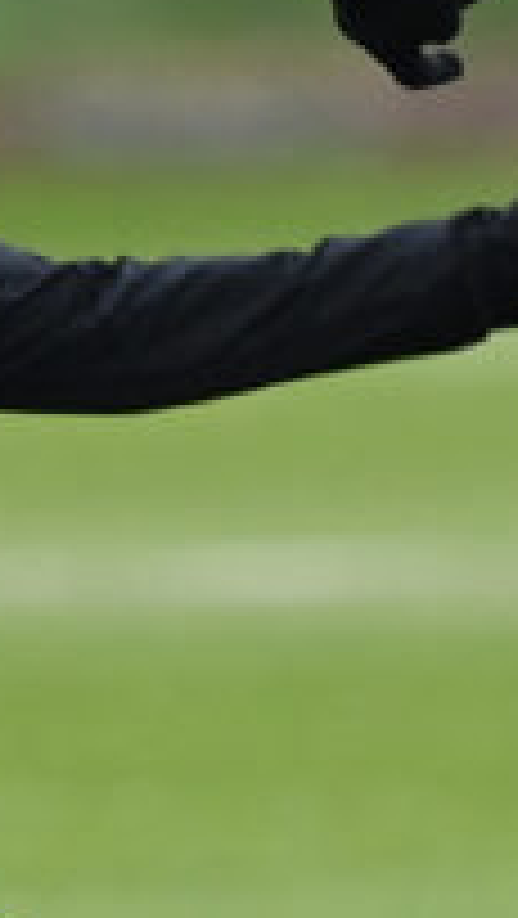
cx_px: 689
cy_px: 353
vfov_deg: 1.0
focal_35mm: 2108
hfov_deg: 0.6
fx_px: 51389
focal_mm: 400
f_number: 4
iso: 1600
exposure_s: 1/1600
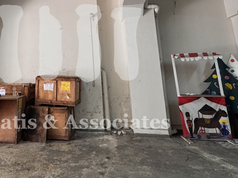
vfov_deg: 43.7
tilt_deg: +13.5
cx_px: 58
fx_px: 206
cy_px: 26
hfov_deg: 56.8
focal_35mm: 30
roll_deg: +1.8
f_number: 2.2
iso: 200
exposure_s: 1/100
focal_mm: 2.22
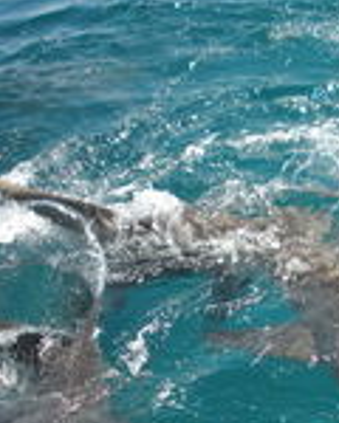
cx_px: 288
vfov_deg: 20.9
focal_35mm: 91
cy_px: 305
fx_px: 1141
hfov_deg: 16.7
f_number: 3.5
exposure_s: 1/462
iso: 64
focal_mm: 6.3
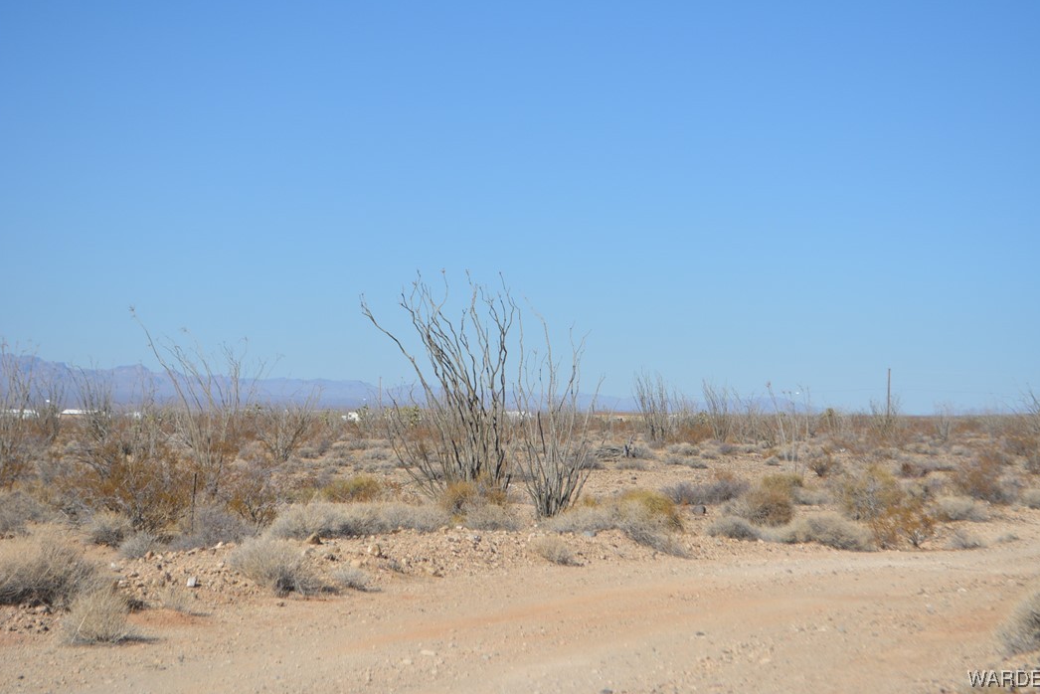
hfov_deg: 23.8
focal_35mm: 86
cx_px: 523
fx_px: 2471
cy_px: 339
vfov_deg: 16.0
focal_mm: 55
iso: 400
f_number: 7.1
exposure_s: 1/2000
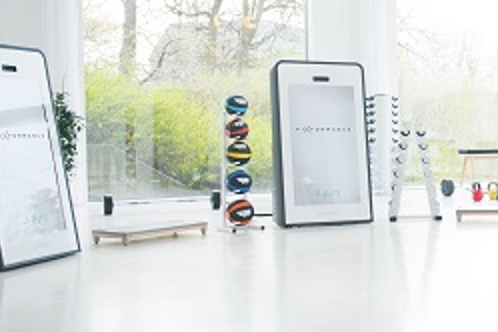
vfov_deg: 19.5
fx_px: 968
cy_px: 156
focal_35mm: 70
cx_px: 514
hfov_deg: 27.0
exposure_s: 1/250
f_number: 2.8
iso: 320
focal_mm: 29
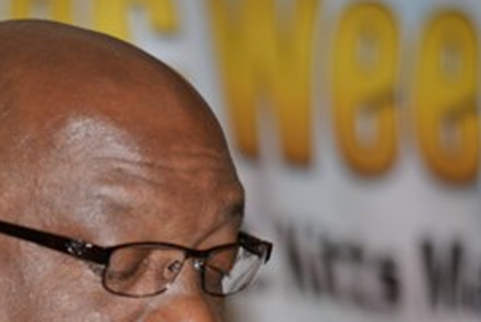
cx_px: 10
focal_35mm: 660
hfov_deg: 3.1
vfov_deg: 2.1
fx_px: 8829
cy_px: 317
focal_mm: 250
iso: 400
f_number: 5.3
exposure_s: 1/60
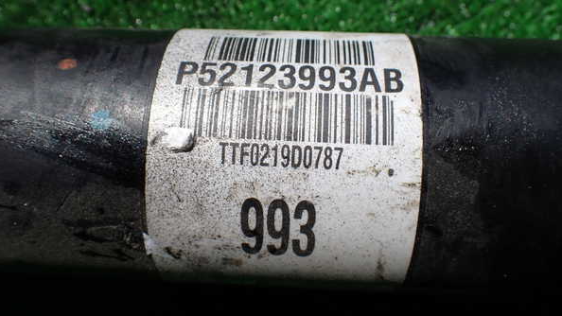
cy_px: 130
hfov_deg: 59.5
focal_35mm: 33
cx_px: 280
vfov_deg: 35.5
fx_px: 492
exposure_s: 1/250
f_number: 9
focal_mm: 5.4
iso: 100
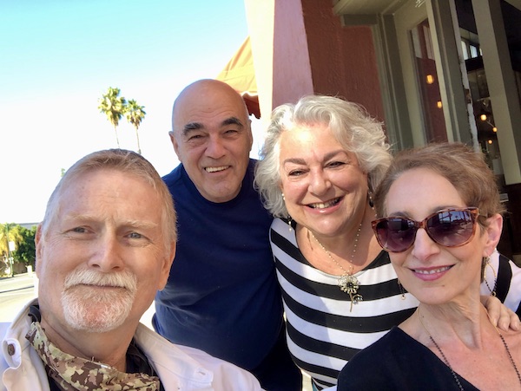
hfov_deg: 56.8
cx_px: 260
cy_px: 196
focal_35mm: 32
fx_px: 482
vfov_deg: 44.2
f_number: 2.2
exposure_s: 1/152
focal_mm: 2.87
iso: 20
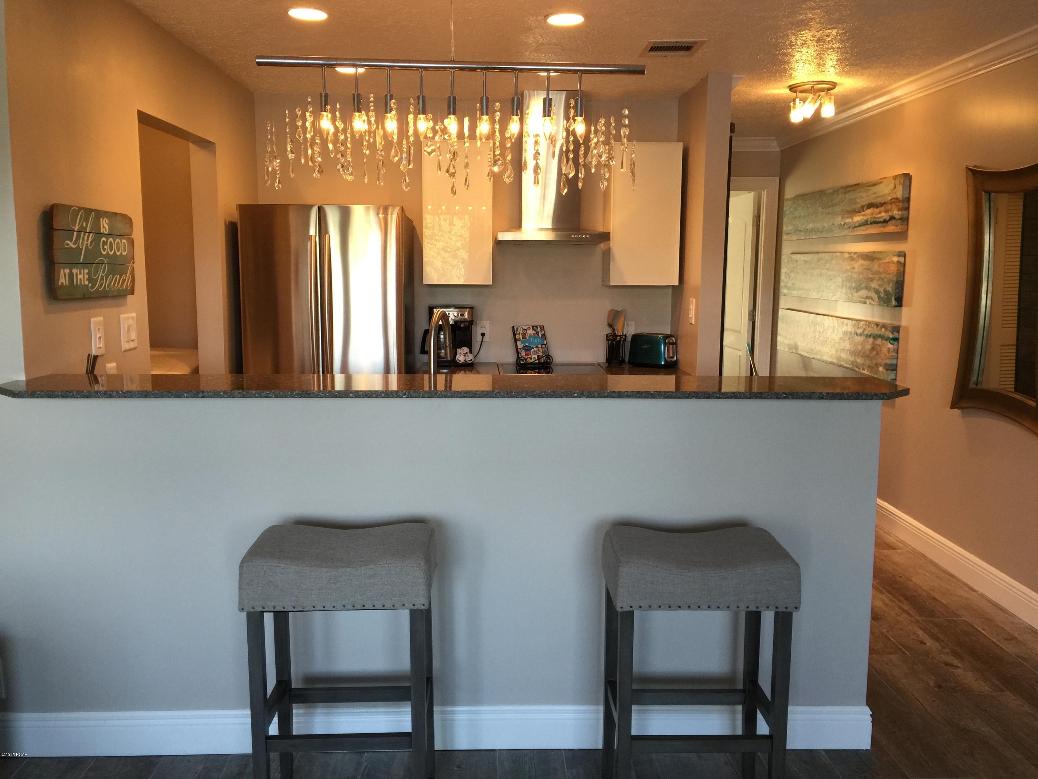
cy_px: 390
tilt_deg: -6.8
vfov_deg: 48.2
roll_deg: -1.1
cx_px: 519
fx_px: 870
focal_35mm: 29
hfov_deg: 61.7
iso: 50
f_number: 2.2
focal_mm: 4.15
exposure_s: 1/30
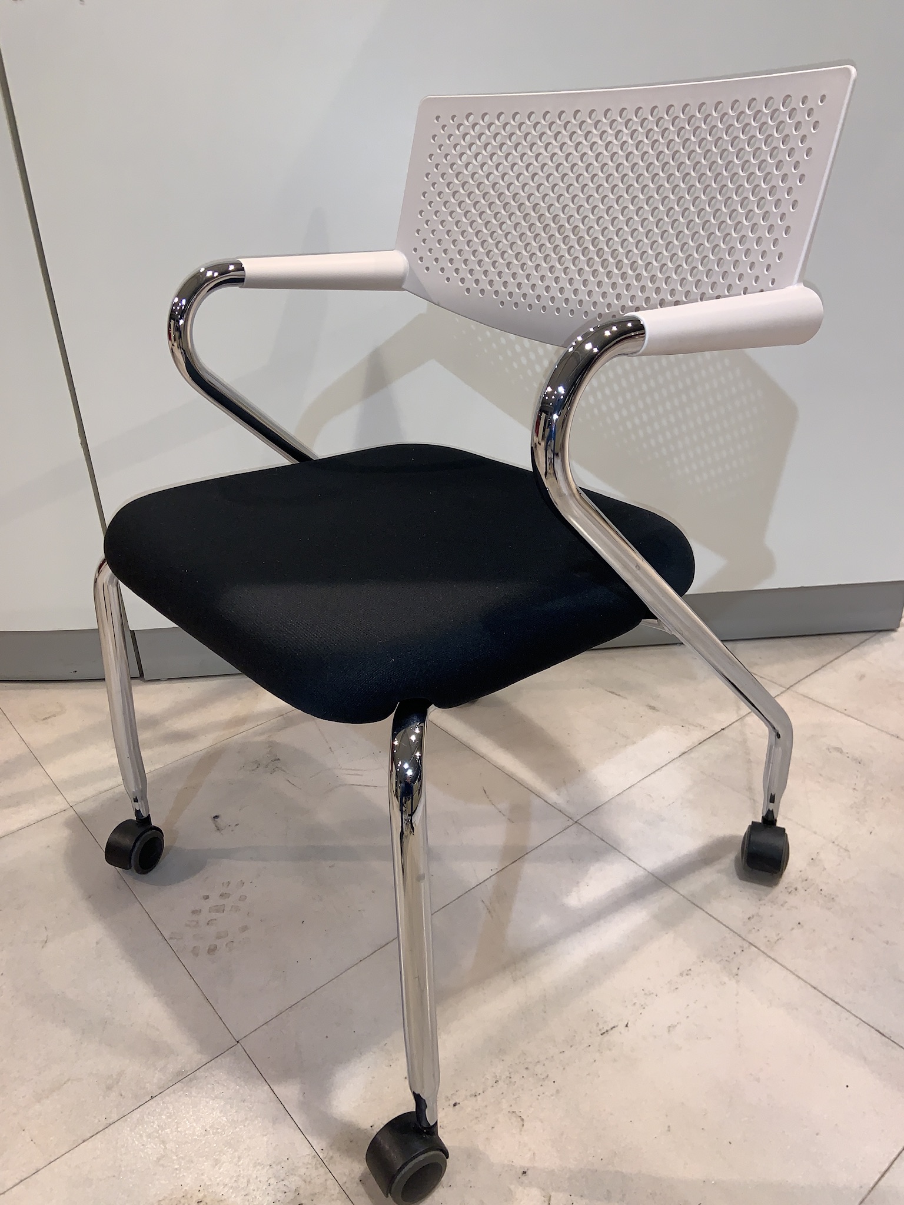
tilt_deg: -25.2
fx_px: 905
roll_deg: +2.4
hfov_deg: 53.1
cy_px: 602
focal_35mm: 26
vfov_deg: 67.3
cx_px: 452
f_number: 1.8
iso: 50
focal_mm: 4.25
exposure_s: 1/100
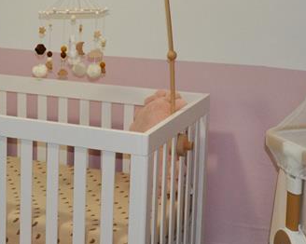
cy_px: 20
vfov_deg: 18.0
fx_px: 760
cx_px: 31
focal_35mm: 84
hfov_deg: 22.2
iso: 800
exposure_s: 1/60
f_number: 3.5
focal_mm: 18
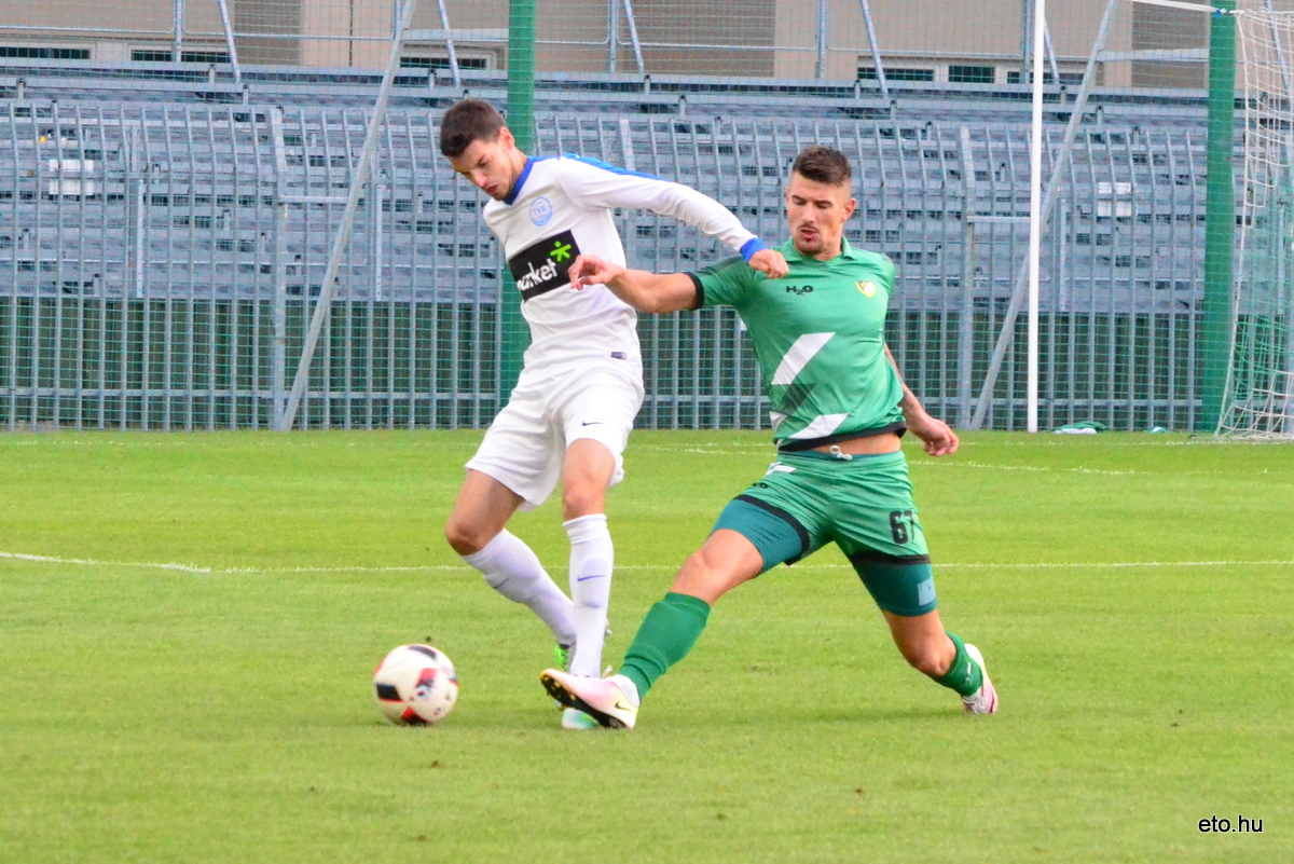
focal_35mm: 174
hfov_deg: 11.8
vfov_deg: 7.9
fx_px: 6256
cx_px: 647
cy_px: 432
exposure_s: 1/640
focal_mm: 116
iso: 6400
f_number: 8
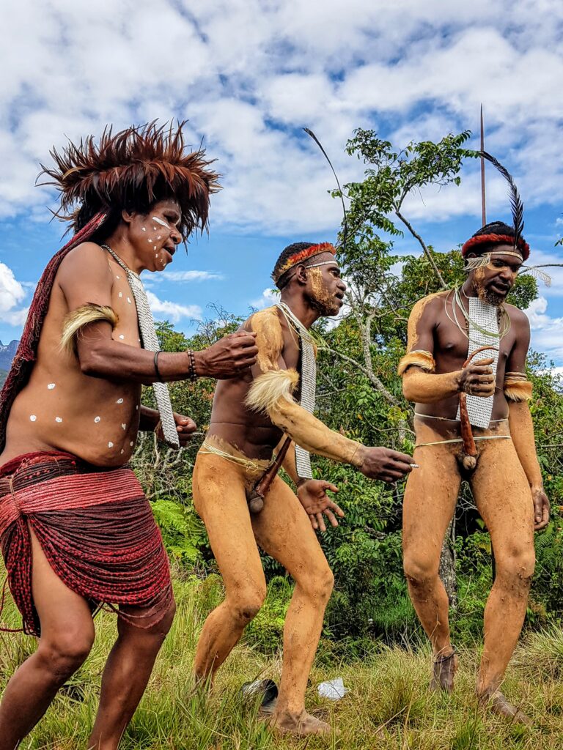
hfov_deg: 53.1
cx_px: 282
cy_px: 375
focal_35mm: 26
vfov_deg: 67.3
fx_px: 564
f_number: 1.7
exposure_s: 1/2656
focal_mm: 4.2
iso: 50
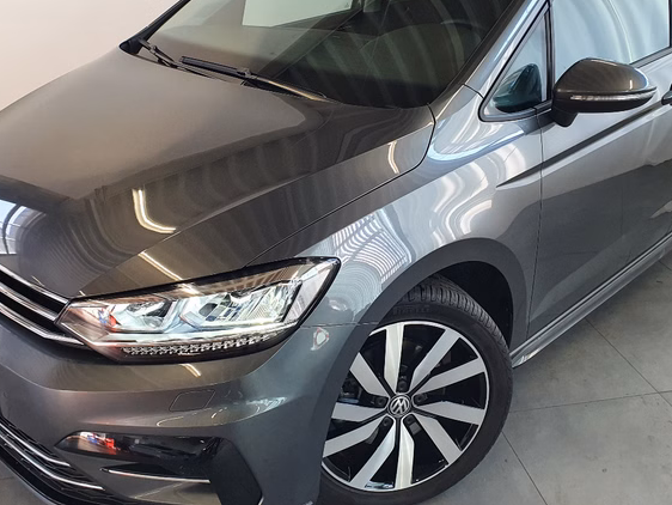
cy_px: 201
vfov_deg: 38.5
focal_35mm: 37
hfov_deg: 50.1
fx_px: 719
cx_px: 355
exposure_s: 1/100
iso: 250
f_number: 2.4
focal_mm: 4.32
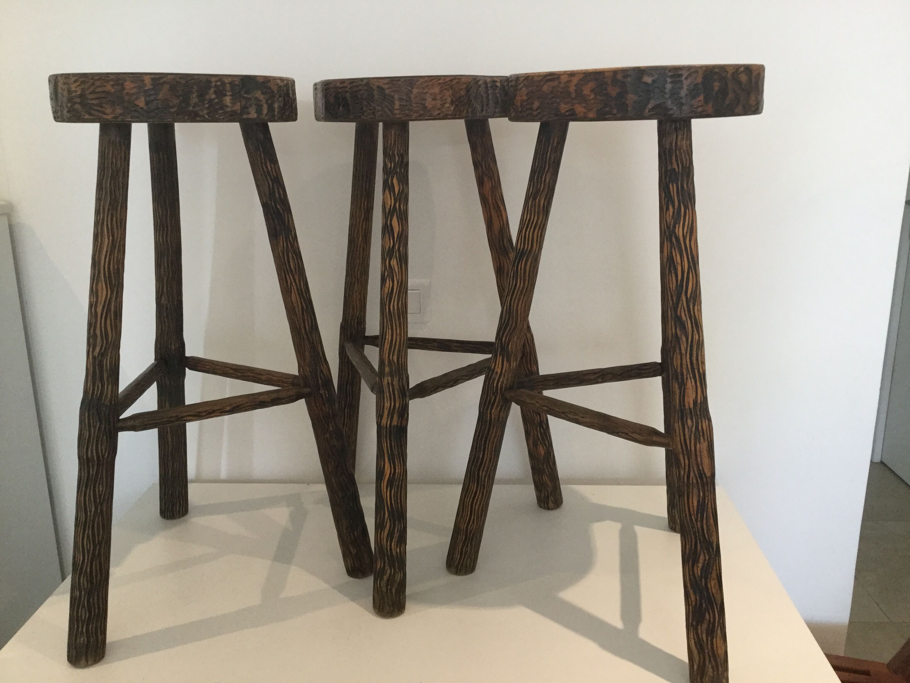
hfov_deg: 58.4
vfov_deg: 45.4
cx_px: 455
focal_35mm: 31
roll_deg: +0.2
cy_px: 342
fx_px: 815
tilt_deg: -16.0
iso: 125
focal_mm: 3.3
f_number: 2.4
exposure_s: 1/33
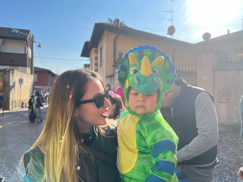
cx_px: 122
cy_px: 91
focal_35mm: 26
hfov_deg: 67.3
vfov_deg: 53.1
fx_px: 183
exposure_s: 1/2123
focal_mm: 5.7
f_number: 1.5
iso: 50
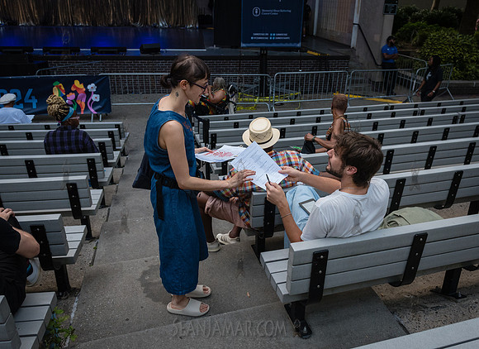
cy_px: 161
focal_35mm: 30
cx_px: 249
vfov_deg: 46.6
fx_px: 404
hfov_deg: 61.3
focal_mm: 24
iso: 2000
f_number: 4
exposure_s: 1/1000
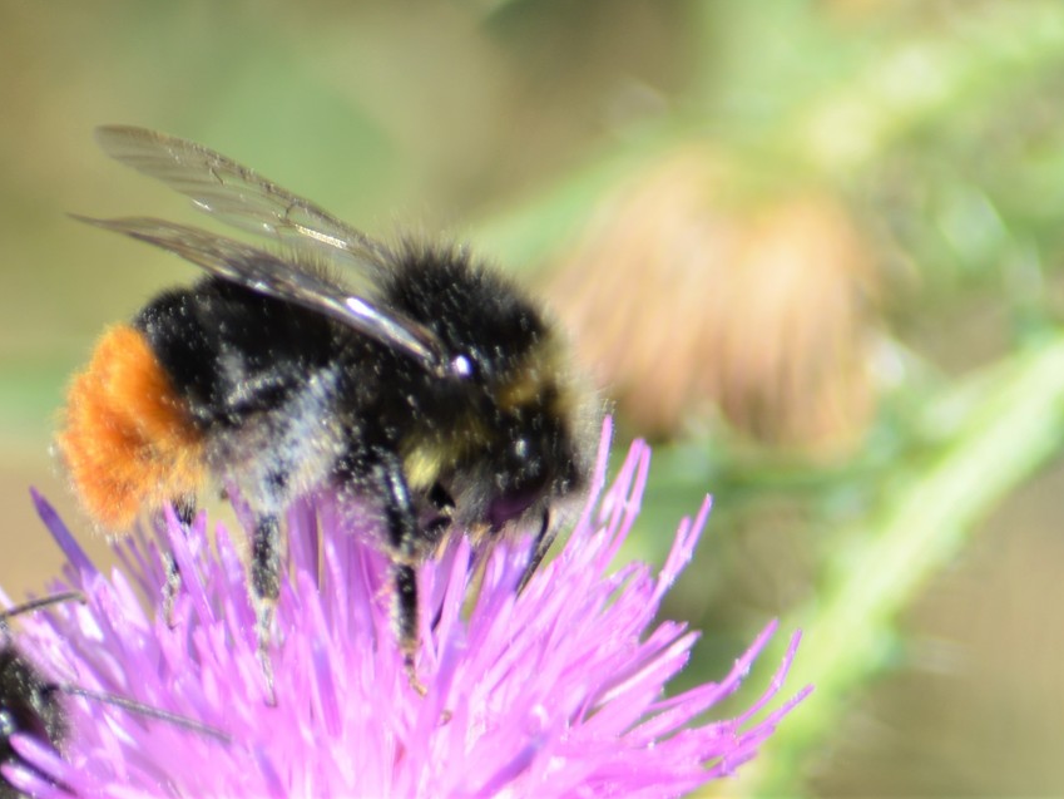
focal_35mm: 489
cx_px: 560
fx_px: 15033
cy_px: 399
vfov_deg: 3.0
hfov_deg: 4.1
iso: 100
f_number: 8
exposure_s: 1/160
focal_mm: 300
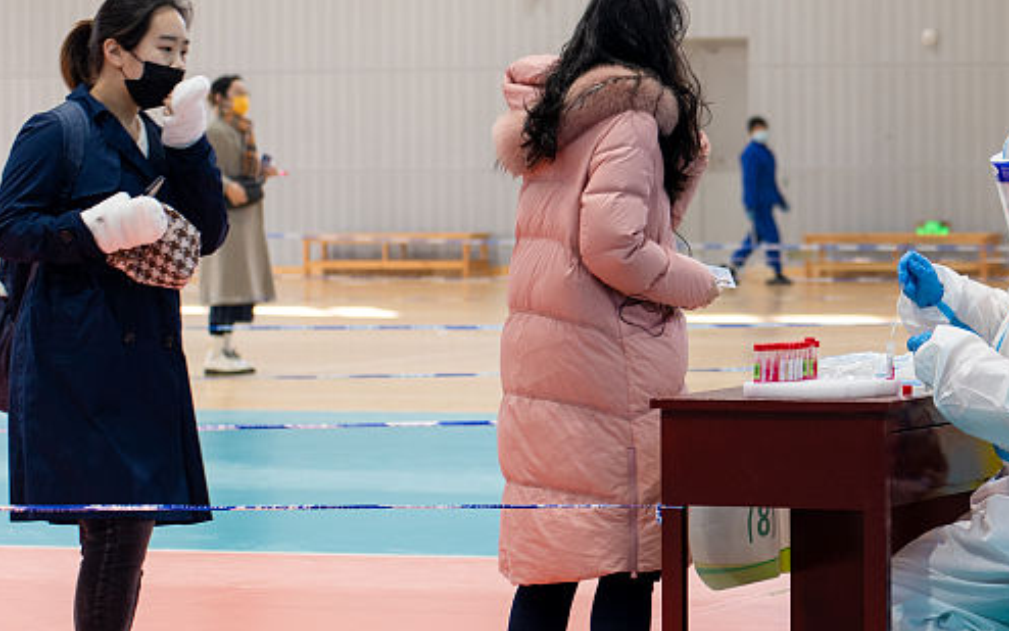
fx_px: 4428
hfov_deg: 12.7
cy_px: 176
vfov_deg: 8.1
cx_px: 1166
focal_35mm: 161
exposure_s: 1/100
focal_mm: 65
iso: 500
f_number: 2.8
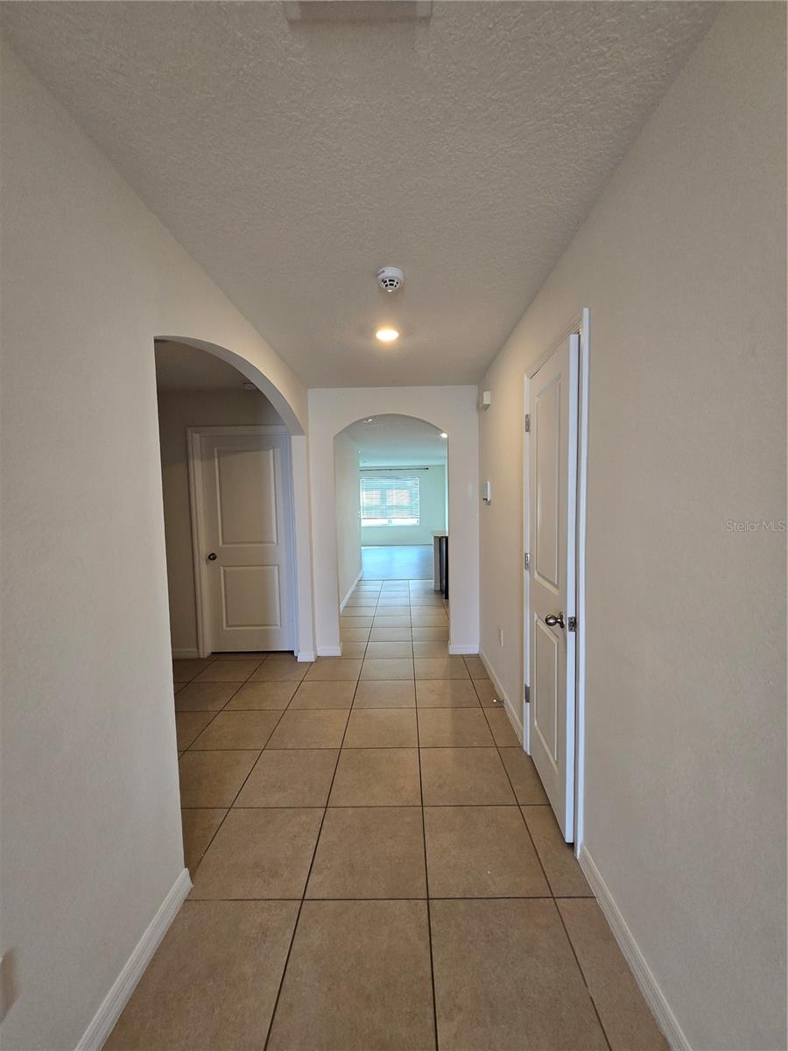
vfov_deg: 106.2
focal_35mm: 13
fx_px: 395
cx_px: 394
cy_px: 526
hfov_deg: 89.9
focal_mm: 1.7
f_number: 2.2
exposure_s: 1/60
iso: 125
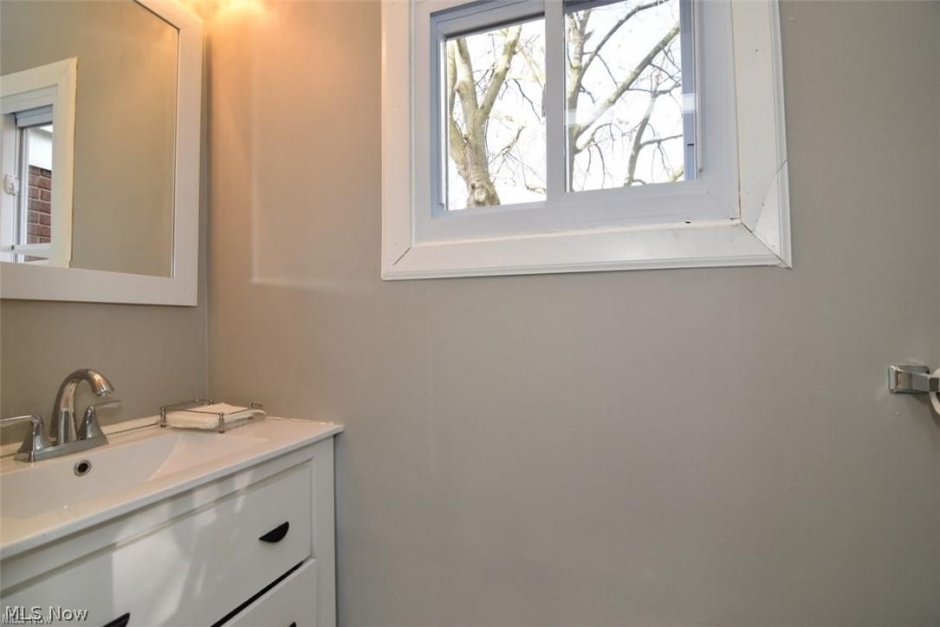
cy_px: 314
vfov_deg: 72.0
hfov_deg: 95.0
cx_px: 470
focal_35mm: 16
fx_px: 431
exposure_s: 1/30
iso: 200
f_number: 6.3
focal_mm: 11
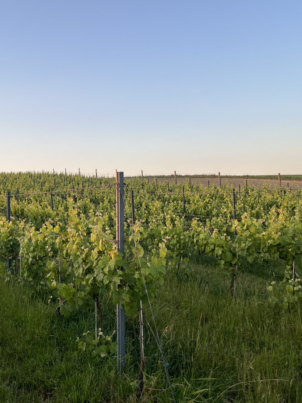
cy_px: 191
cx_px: 110
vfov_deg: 51.3
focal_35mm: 36
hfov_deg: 39.4
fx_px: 419
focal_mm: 5.1
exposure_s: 1/450
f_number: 1.6
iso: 50
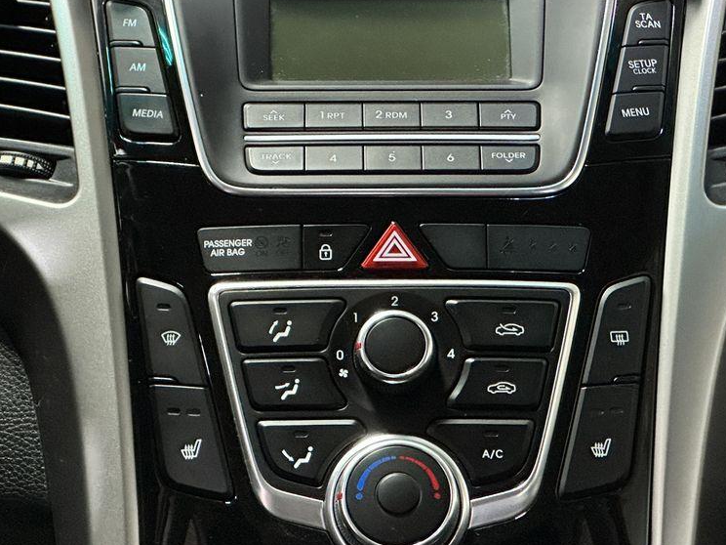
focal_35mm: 149
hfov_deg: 13.3
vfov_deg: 9.9
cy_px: 179
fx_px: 3125
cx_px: 388
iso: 640
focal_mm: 9
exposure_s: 1/50
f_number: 2.8
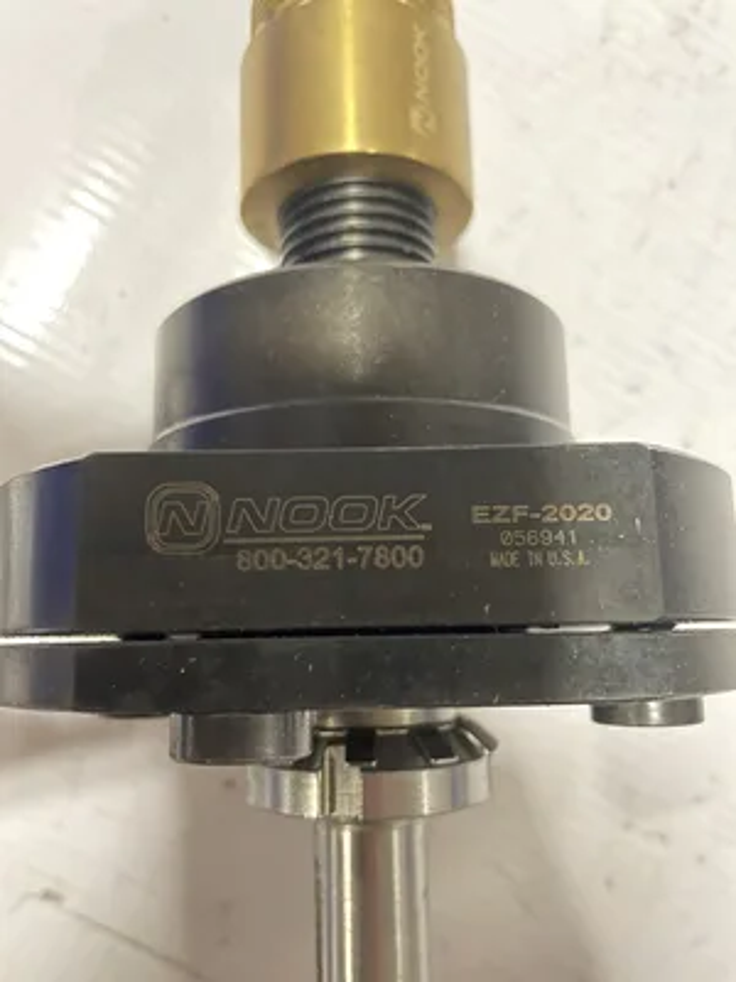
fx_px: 737
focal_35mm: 26
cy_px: 491
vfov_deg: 67.3
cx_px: 368
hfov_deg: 53.1
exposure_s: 1/24
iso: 1000
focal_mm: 4.2
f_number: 1.6
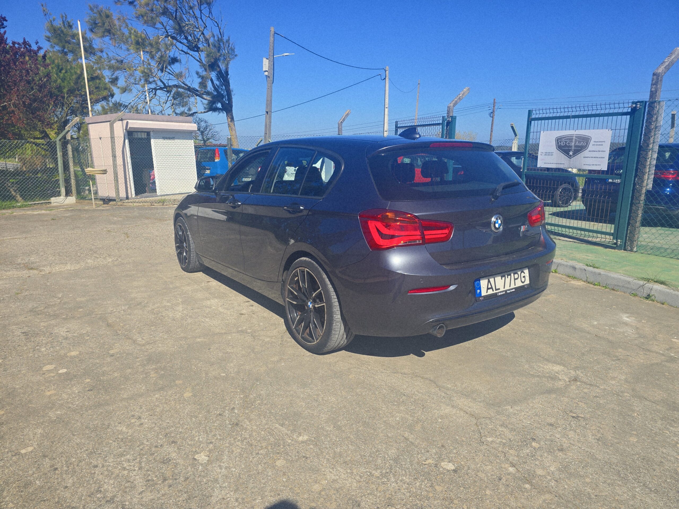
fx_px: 451
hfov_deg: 73.9
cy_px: 254
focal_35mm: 23
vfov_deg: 58.9
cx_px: 340
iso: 12
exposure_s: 1/746
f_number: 1.7
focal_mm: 6.3
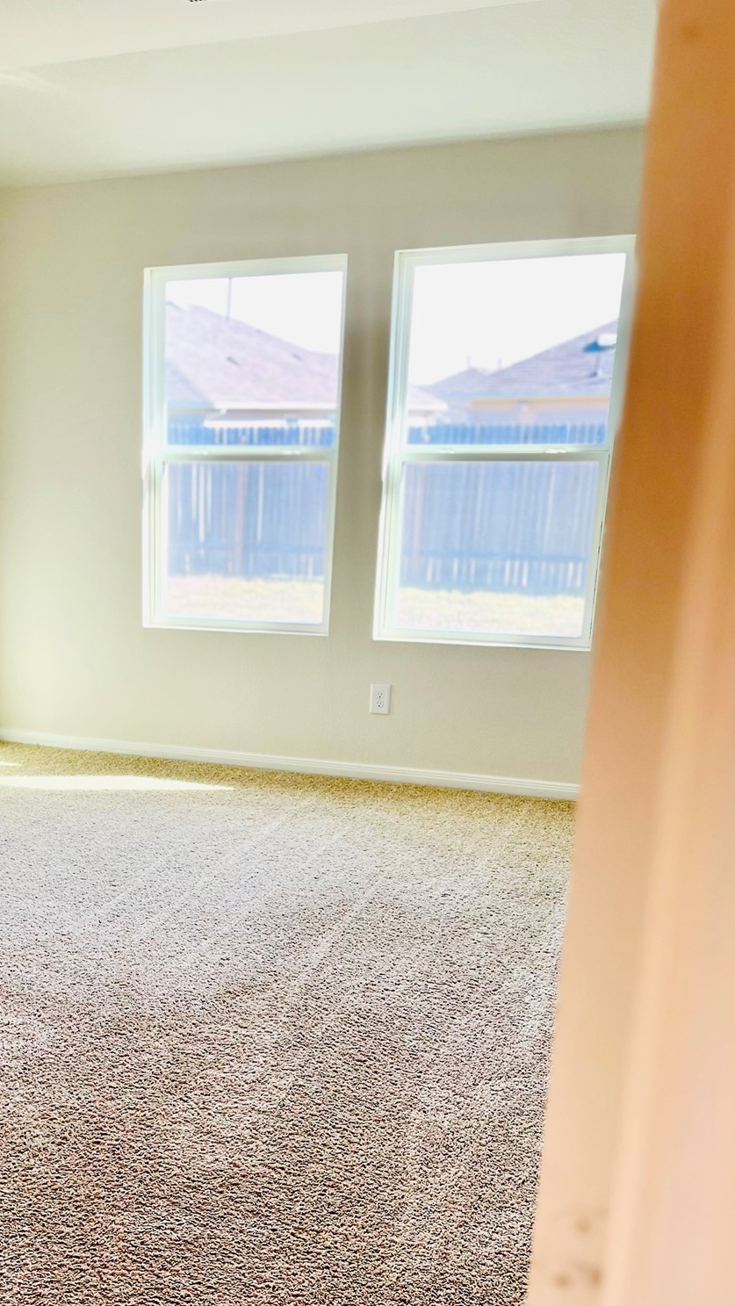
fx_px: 1351
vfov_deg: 50.6
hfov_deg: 29.5
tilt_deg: -20.1
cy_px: 876
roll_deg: +1.0
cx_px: 108
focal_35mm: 39
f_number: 1.6
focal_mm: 5.1
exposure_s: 1/148
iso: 50
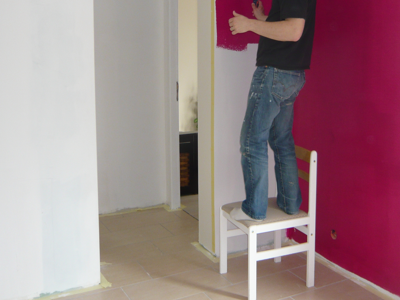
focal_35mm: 44
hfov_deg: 42.4
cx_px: 267
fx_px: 508
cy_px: 89
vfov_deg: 32.5
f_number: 2.8
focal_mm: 4.6
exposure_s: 1/30
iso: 100
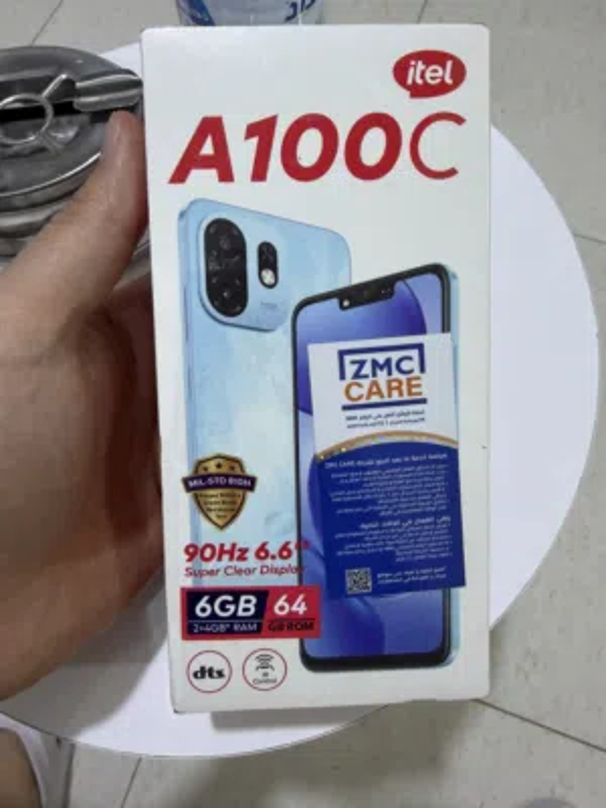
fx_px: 560
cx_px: 303
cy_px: 404
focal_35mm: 24
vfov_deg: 71.6
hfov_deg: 56.8
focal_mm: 2.22
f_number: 2.2
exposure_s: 1/100
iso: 250
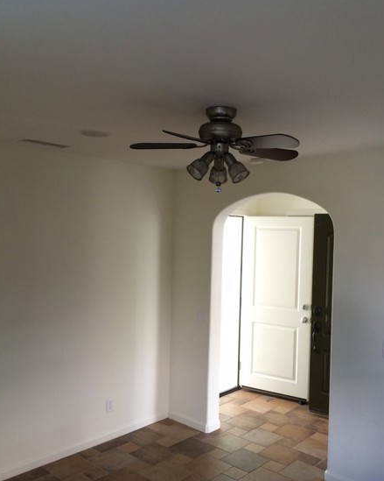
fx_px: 469
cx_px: 200
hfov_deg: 44.5
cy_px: 250
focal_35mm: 33
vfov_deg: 54.2
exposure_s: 1/30
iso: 100
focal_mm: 4.15
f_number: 2.2
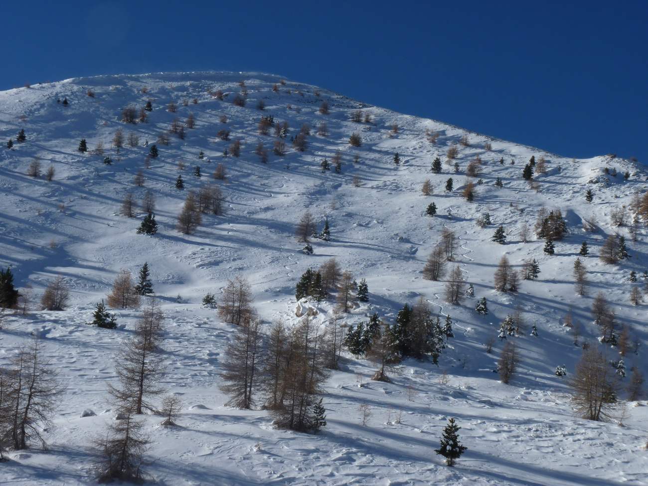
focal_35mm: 87
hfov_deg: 22.5
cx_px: 324
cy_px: 243
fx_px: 1629
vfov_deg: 17.0
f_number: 7.1
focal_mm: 15.5
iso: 80
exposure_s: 1/400
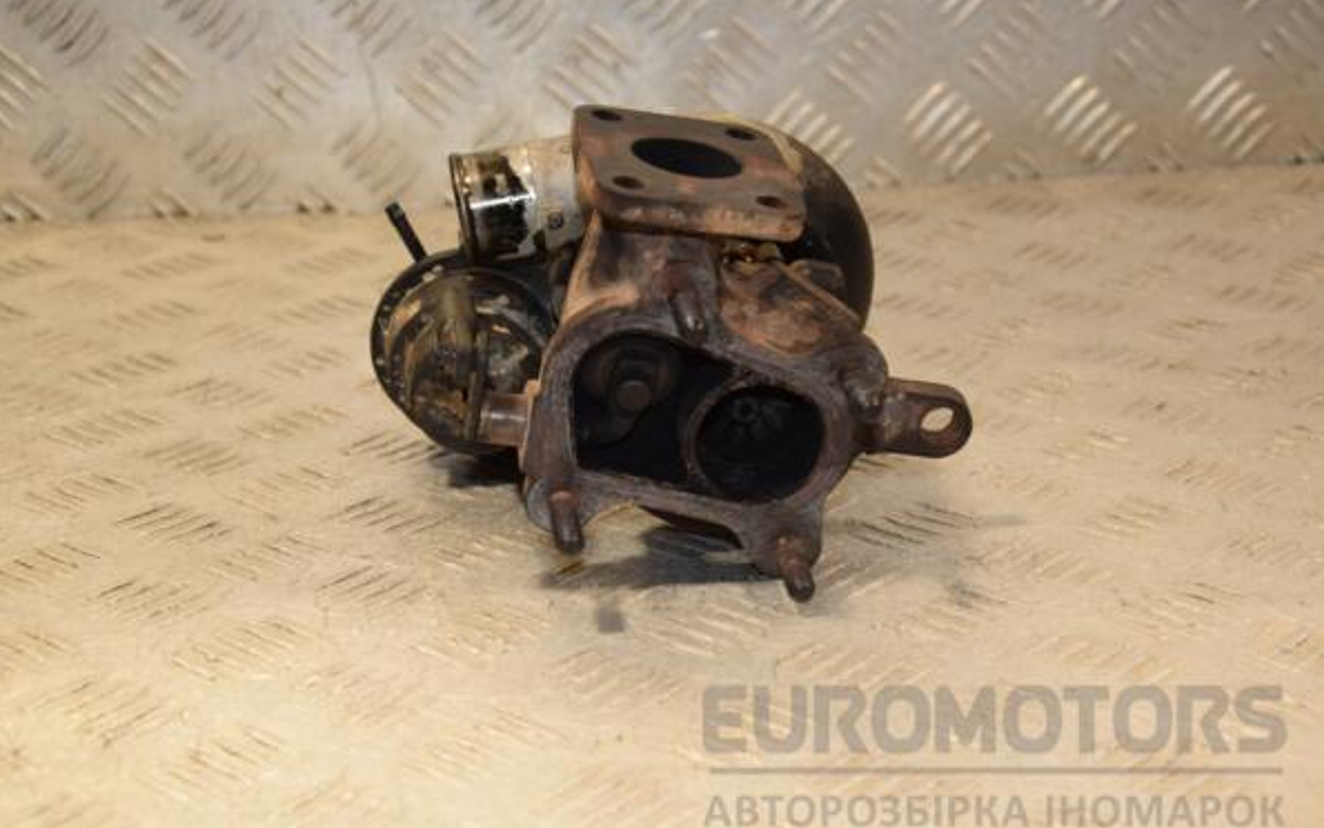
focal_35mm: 74
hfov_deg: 27.8
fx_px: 2670
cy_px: 423
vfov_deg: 17.6
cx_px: 661
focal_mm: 48
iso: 800
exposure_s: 1/200
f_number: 6.3
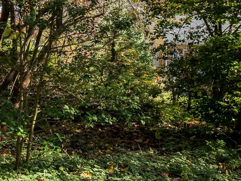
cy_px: 35
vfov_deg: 26.1
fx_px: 383
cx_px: -32
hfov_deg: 30.7
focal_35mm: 55
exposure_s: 1/100
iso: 320
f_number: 16
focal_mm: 24
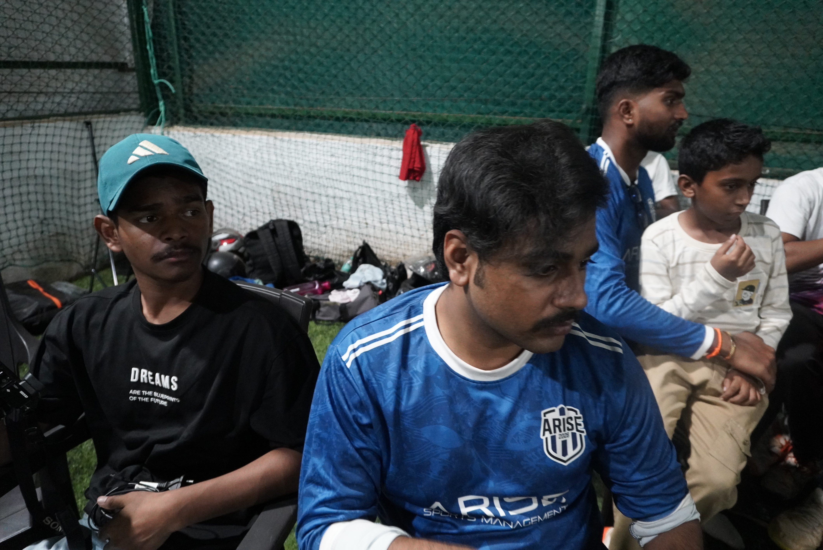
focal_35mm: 24
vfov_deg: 53.2
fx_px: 549
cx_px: 412
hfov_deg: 73.7
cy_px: 275
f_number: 3.5
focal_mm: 16
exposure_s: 1/200
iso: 5000
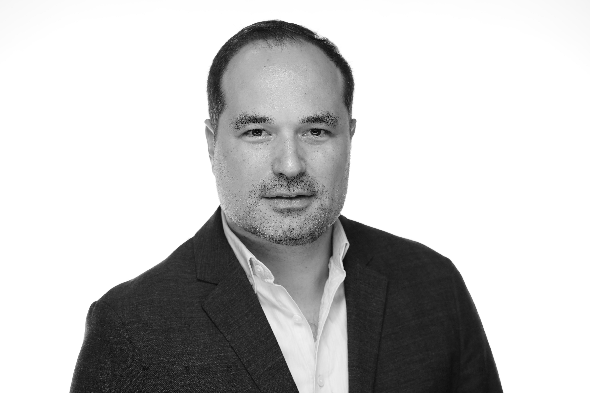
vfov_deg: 12.0
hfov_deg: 17.9
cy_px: 196
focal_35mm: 115
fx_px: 1878
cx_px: 295
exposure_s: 1/125
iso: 640
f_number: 4.5
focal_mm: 114.6
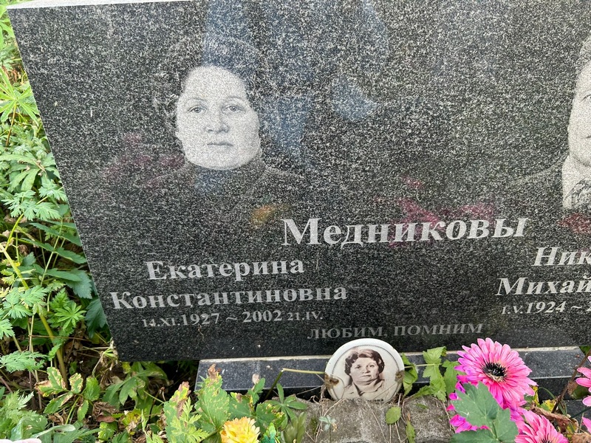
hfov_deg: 67.3
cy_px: 222
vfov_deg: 53.1
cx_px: 296
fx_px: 444
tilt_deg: -33.4
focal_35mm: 26
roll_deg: -0.4
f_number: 1.5
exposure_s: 1/346
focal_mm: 5.7
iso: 50
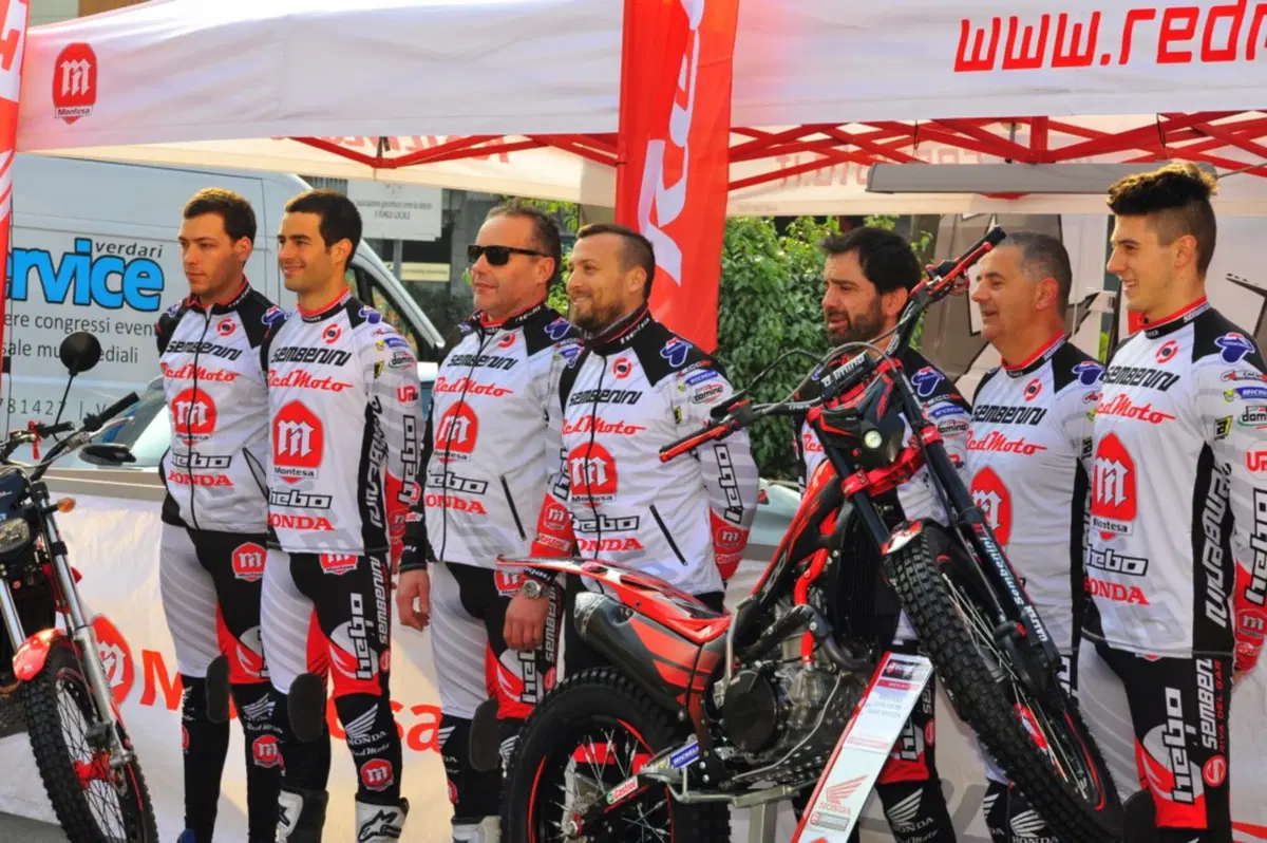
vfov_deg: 13.0
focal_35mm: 105
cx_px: 634
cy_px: 422
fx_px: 3692
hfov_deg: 19.5
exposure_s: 1/320
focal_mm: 105
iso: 800
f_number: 14
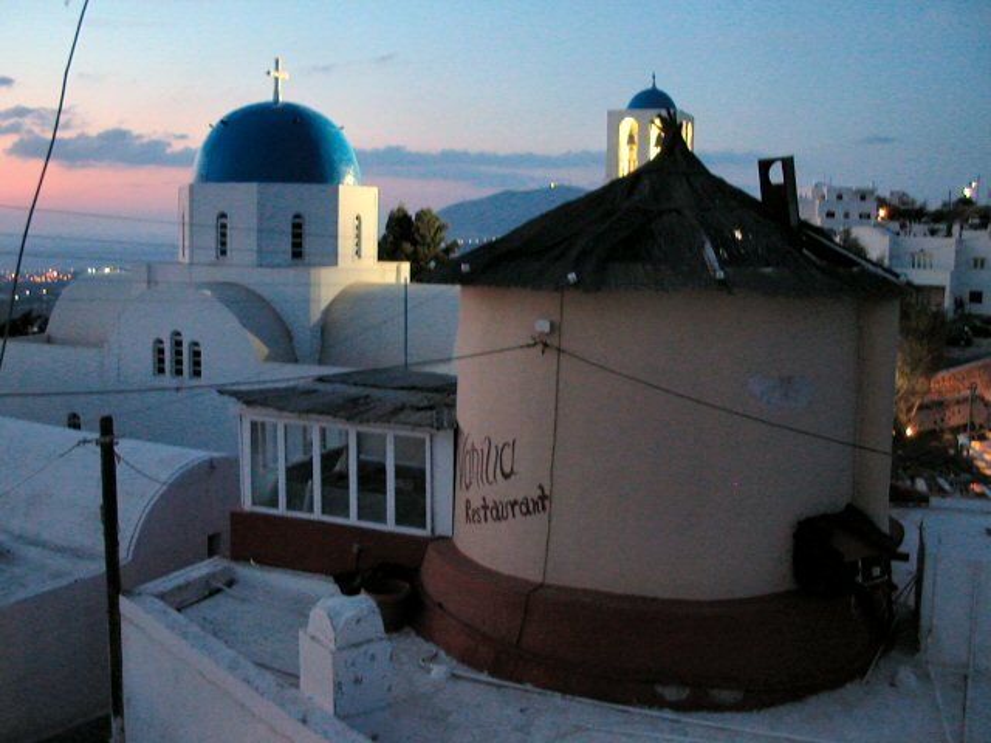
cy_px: 372
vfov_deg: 38.7
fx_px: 1059
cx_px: 496
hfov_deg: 50.1
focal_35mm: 37
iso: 200
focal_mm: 5.6
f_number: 2.7
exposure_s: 1
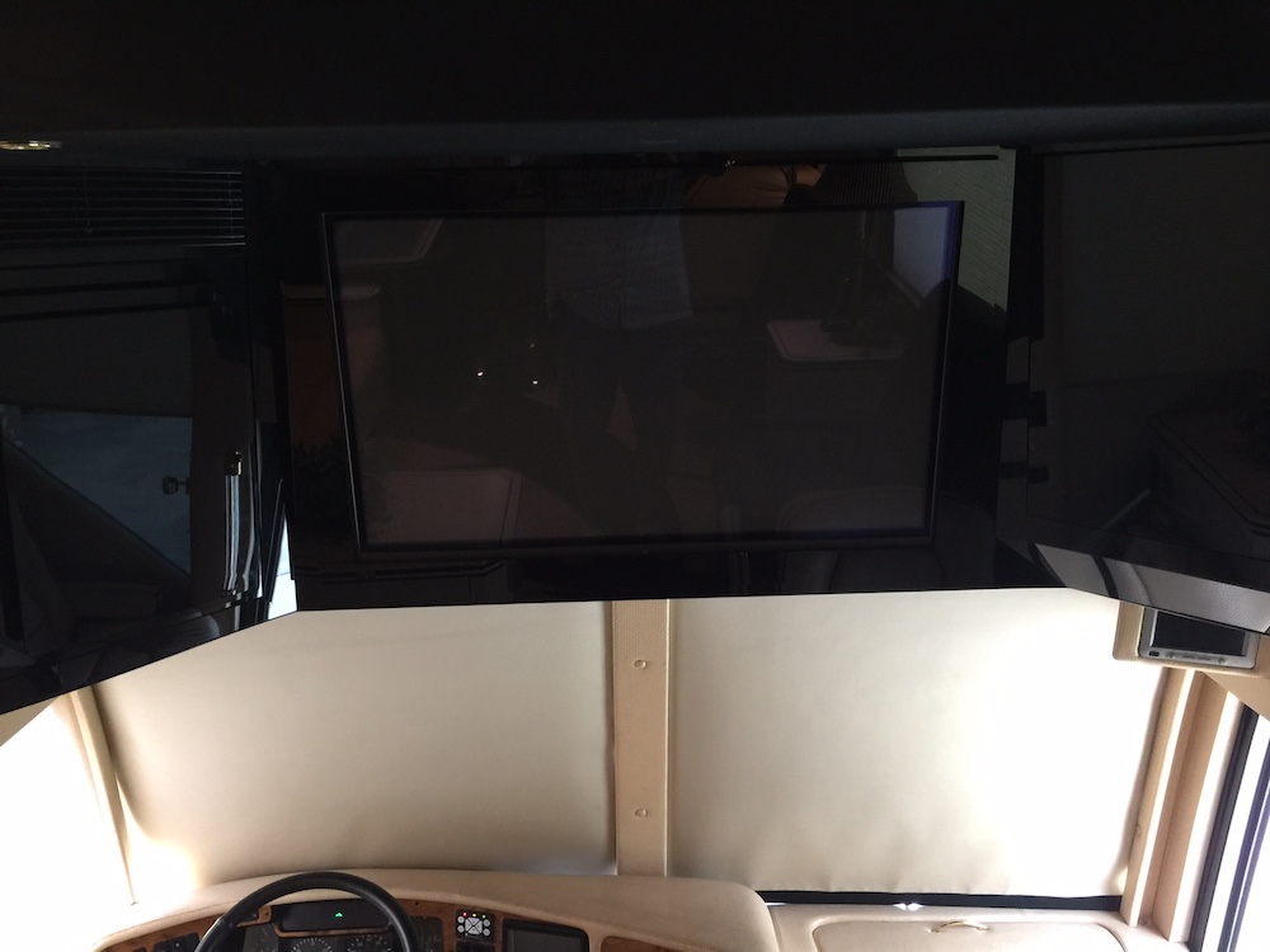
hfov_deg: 61.7
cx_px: 635
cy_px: 476
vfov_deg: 48.2
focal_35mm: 29
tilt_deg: -12.7
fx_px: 1064
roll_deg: +0.0
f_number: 2.2
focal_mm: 4.15
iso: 80
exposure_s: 1/15
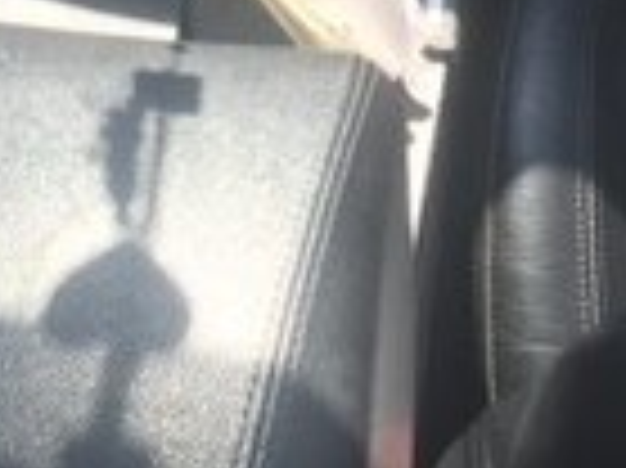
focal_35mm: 138
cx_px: 68
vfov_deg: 9.7
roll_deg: +2.2
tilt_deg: -26.3
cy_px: -569
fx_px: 2493
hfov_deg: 14.2
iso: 32
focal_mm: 4.15
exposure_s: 1/370
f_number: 2.2
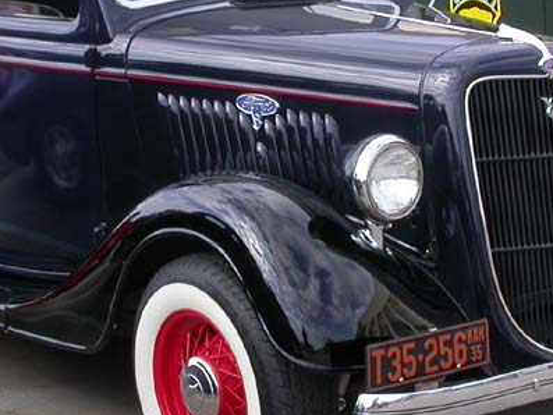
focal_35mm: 98
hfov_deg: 20.0
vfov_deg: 15.1
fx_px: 1566
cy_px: 152
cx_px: 256
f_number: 6
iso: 100
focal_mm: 7.85
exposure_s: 1/192
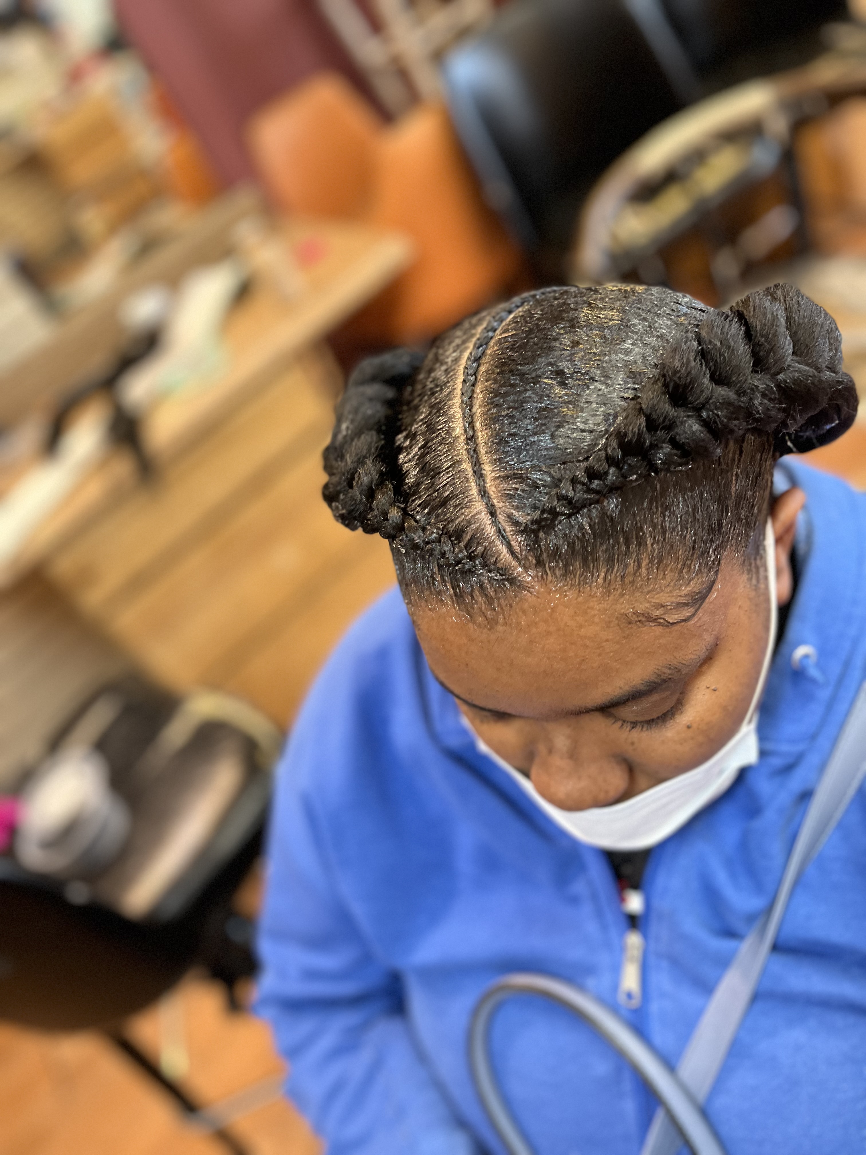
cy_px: 578
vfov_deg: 67.3
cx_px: 433
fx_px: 867
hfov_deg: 53.1
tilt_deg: -38.3
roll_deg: +33.8
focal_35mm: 26
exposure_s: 1/60
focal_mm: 5.1
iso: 500
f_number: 1.6
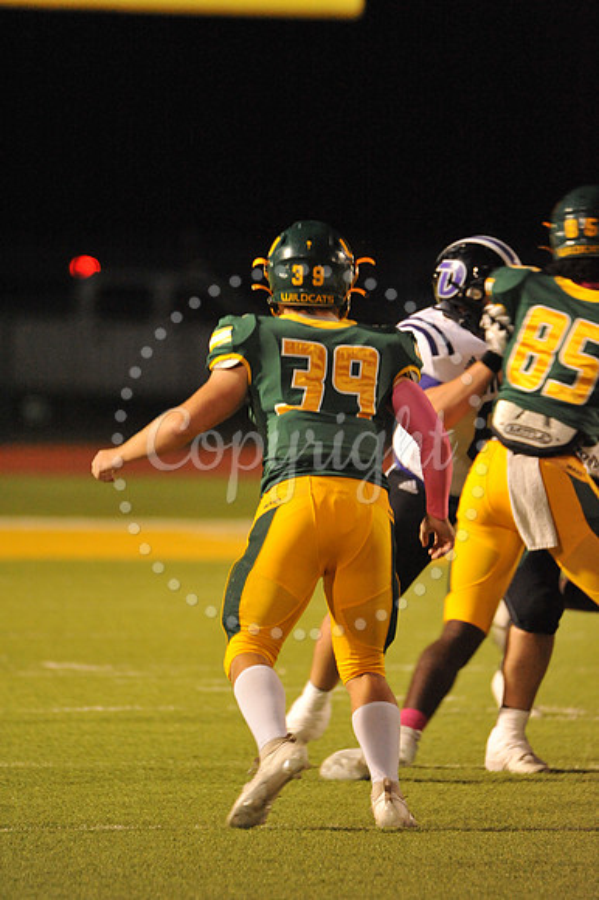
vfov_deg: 3.4
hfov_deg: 2.3
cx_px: 300
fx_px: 14992
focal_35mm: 600
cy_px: 450
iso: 6400
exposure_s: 1/160
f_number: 6.3
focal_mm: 600
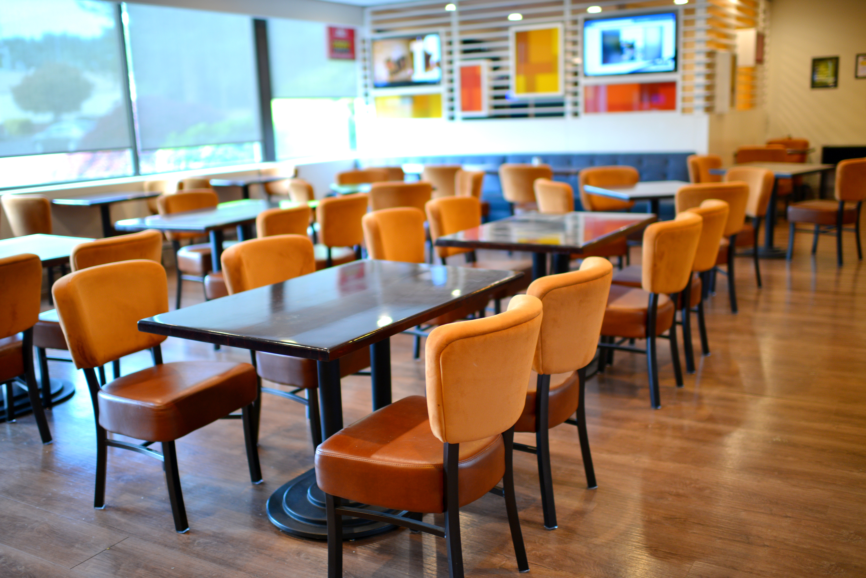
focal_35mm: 35
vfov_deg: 37.9
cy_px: 289
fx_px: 842
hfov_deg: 54.4
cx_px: 433
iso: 200
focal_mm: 35
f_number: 1.4
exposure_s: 1/80
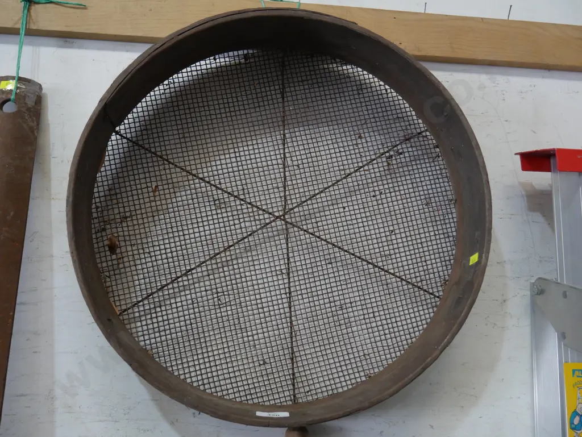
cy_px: 218
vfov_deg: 44.2
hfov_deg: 56.8
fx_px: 538
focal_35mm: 32
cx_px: 291
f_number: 3.6
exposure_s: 1/60
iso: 500
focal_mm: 16
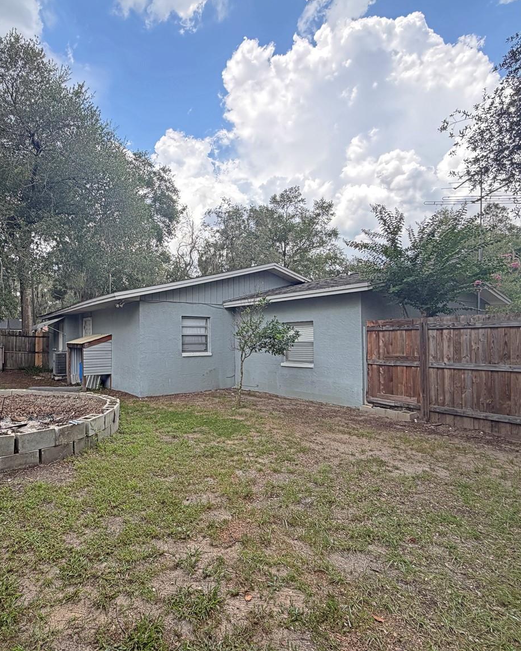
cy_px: 329
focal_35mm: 19
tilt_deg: +2.7
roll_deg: +0.0
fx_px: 366
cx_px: 178
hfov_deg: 69.0
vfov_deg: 83.3
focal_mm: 2.22
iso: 64
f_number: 2.2
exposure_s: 1/427
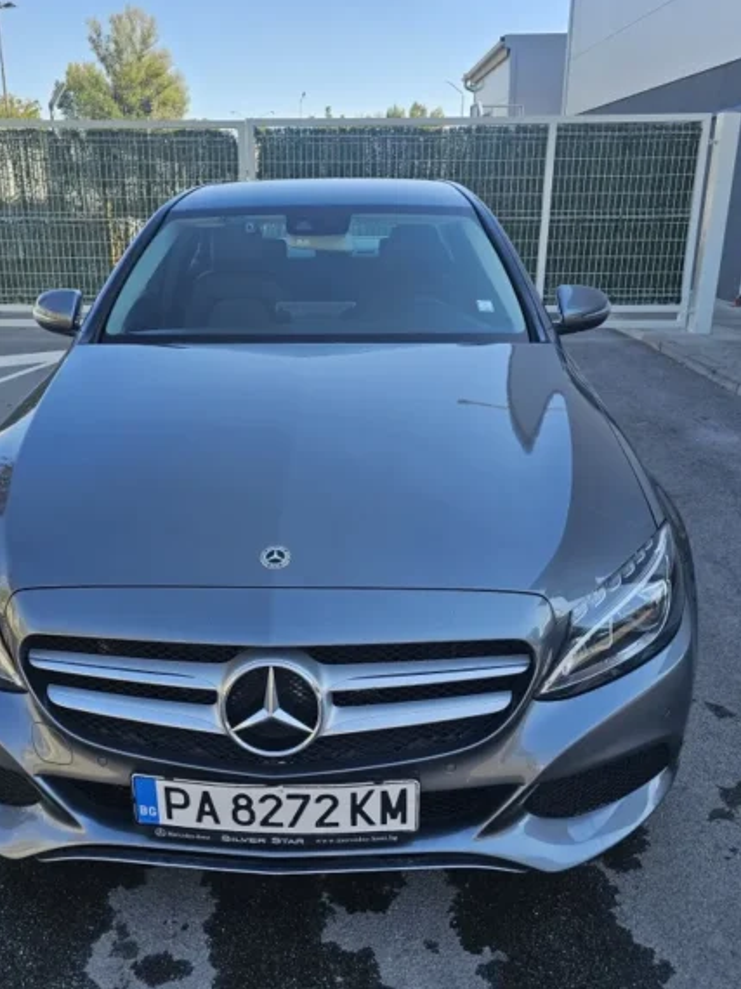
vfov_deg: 58.4
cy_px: 493
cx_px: 304
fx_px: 885
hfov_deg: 45.2
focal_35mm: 31
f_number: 1.7
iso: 20
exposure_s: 1/389
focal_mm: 6.3
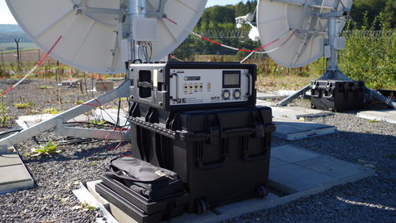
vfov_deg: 35.5
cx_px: 200
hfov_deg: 59.5
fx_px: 346
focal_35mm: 33
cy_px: 90
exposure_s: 1/250
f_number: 5
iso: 100
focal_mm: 21.25
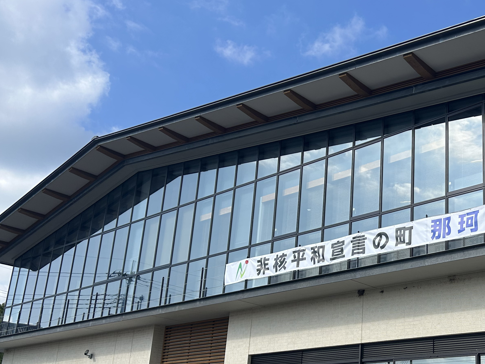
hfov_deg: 41.0
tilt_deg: +18.2
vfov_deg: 32.4
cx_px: 394
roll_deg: -1.5
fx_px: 616
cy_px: 261
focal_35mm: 44
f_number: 1.5
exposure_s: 1/4831
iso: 50
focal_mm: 5.7
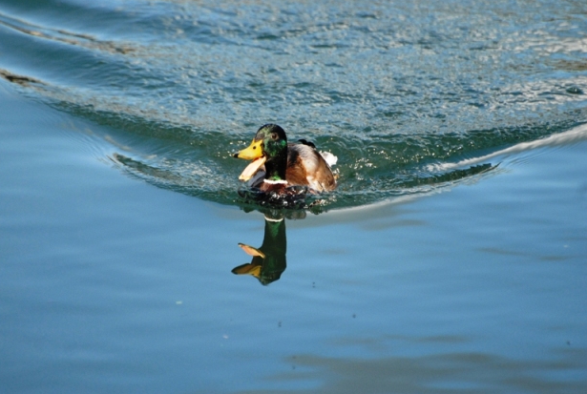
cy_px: 196
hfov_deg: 4.4
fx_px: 7648
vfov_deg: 3.0
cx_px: 283
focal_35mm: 468
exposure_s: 1/1000
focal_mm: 300
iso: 500
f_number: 5.6
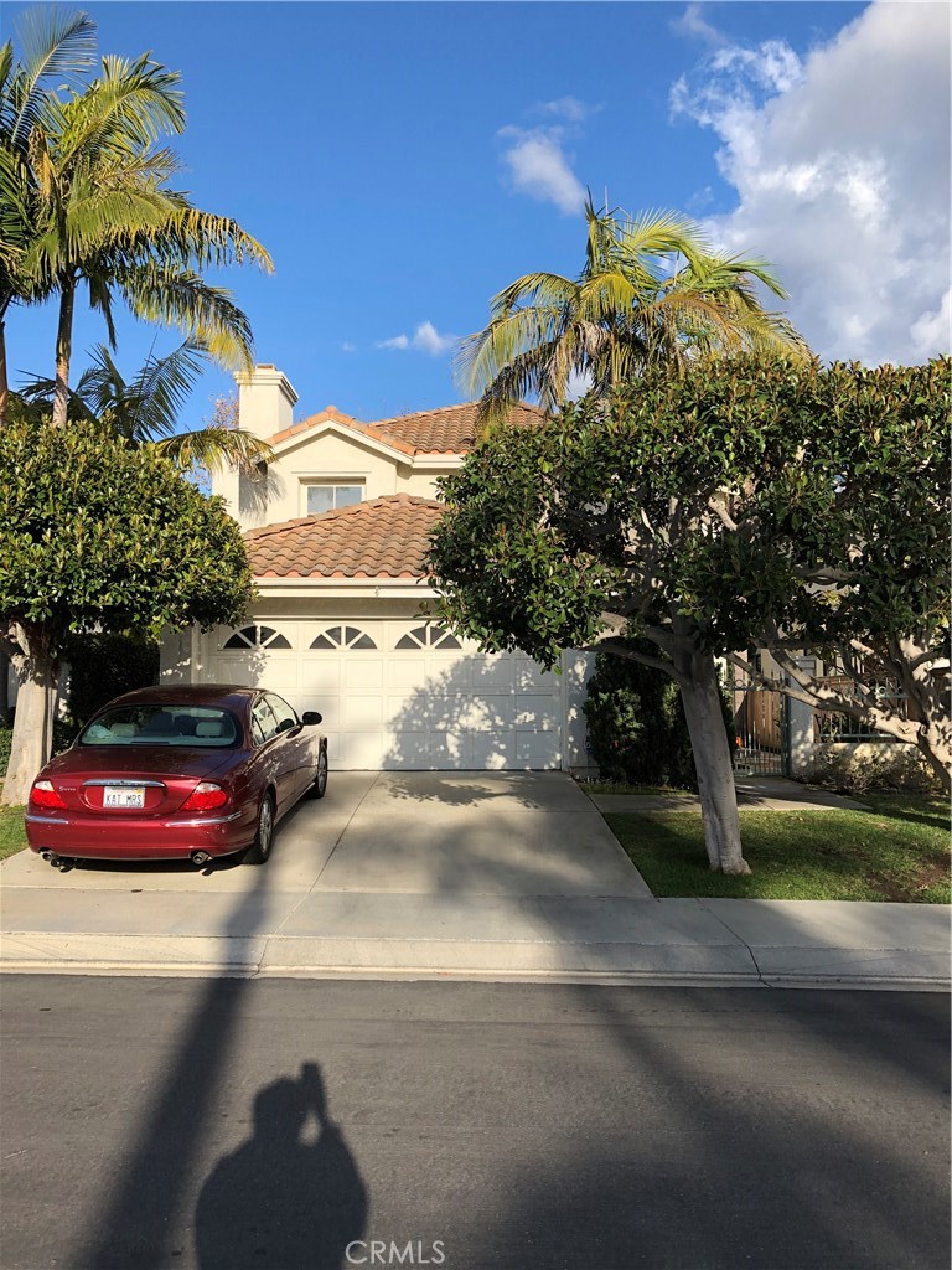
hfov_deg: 49.7
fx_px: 1027
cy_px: 635
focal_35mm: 28
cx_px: 476
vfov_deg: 63.4
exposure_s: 1/1412
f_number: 1.8
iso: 20
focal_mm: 4
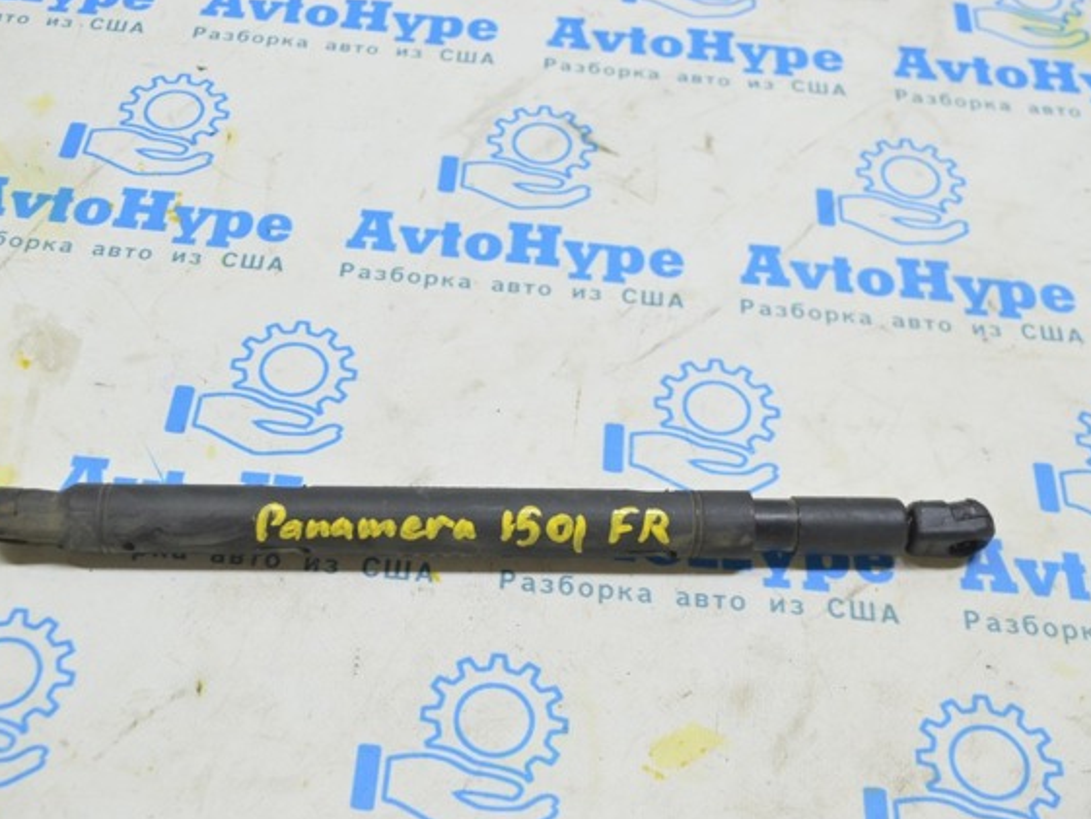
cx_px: 475
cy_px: 410
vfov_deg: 31.5
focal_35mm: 46
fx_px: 1450
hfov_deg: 41.2
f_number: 5.6
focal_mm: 28
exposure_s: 1/20
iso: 400
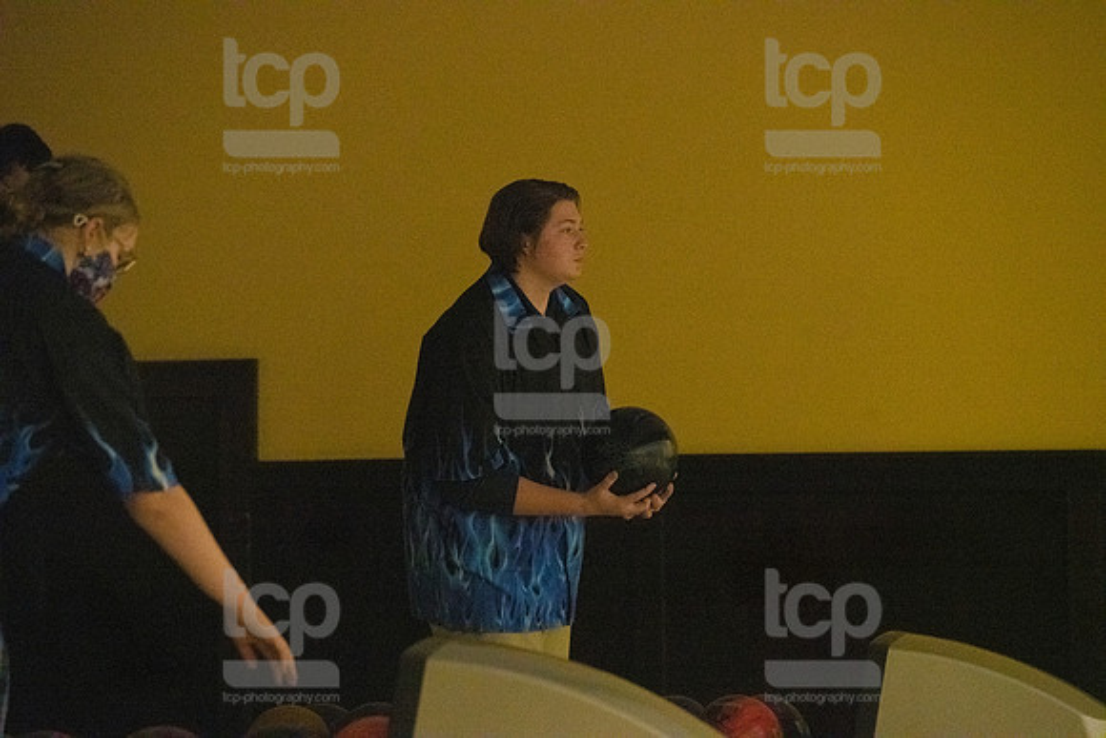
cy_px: 369
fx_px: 5838
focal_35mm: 190
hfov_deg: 10.8
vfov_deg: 7.2
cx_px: 553
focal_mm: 190
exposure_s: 1/1000
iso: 10000
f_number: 4.5
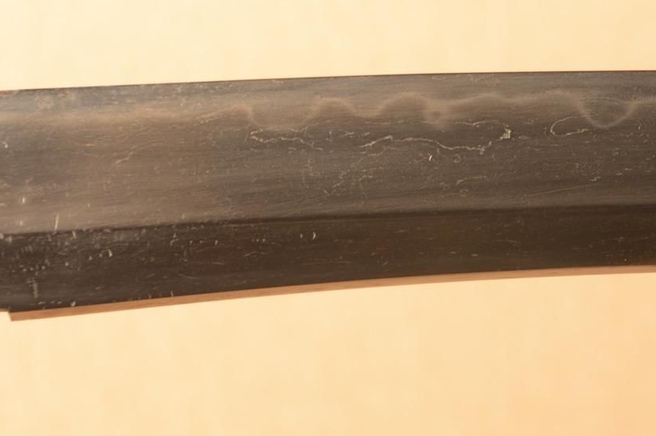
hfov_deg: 10.1
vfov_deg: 6.7
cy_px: 101
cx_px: 475
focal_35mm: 203
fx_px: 3695
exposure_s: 1/1.6
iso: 400
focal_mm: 80
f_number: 11
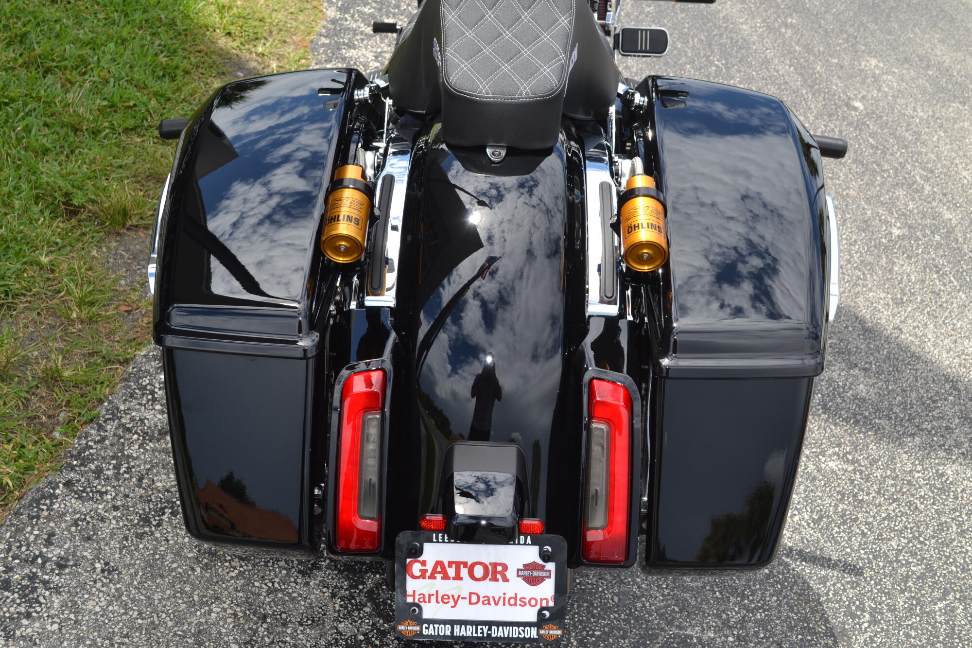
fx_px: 1134
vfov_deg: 31.9
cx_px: 486
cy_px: 324
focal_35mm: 42
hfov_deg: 46.4
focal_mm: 28
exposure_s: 1/200
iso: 100
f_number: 7.1
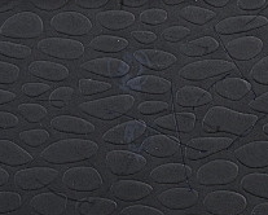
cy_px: -22
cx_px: 75
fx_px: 2914
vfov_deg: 4.2
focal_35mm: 367
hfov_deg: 5.3
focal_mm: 50
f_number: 6.3
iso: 160
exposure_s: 1/60
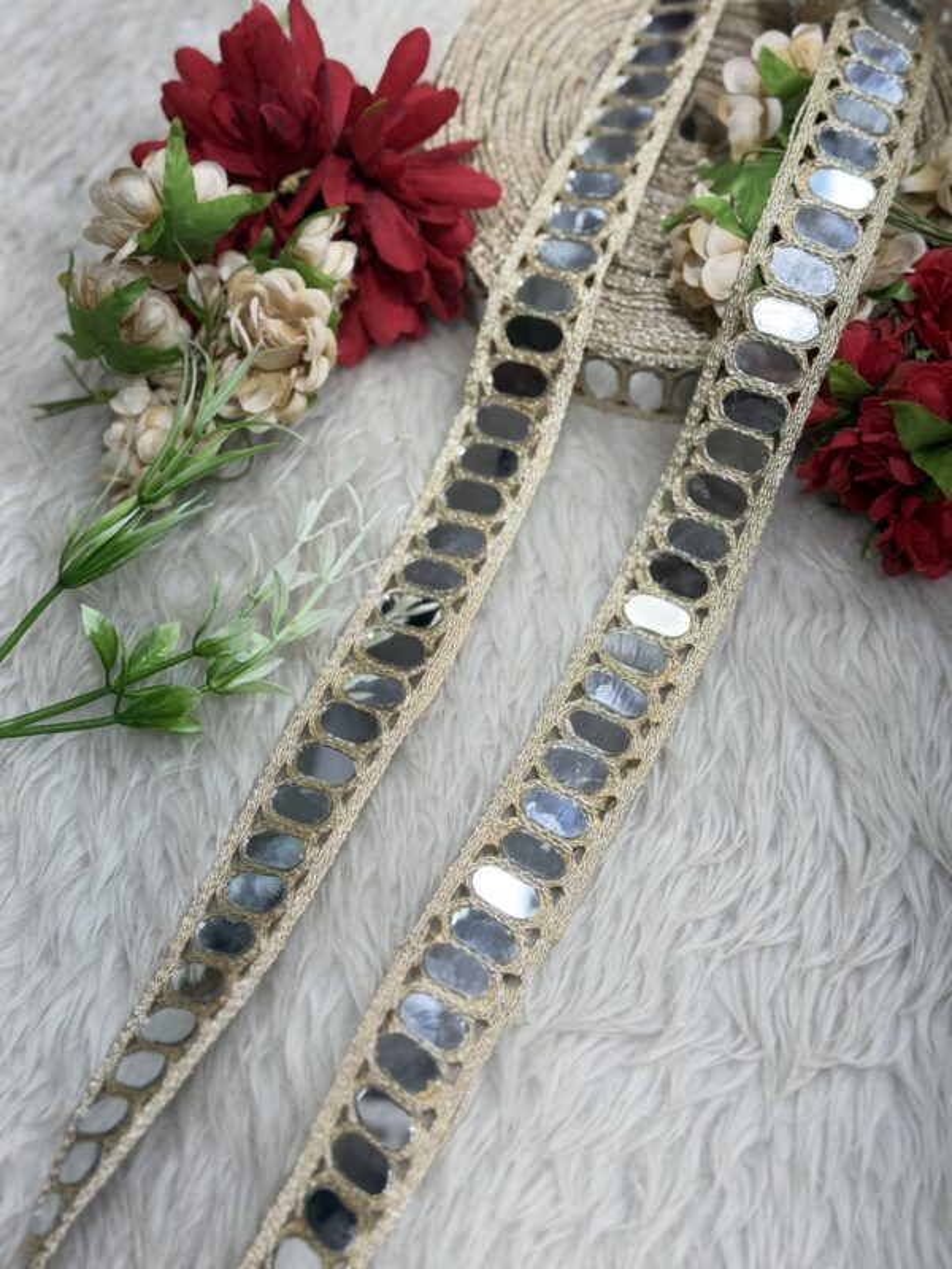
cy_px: 634
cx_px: 476
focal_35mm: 48
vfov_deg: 39.7
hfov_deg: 30.3
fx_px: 1760
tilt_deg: -60.0
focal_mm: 6.76
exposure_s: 1/394
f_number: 1.78
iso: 80
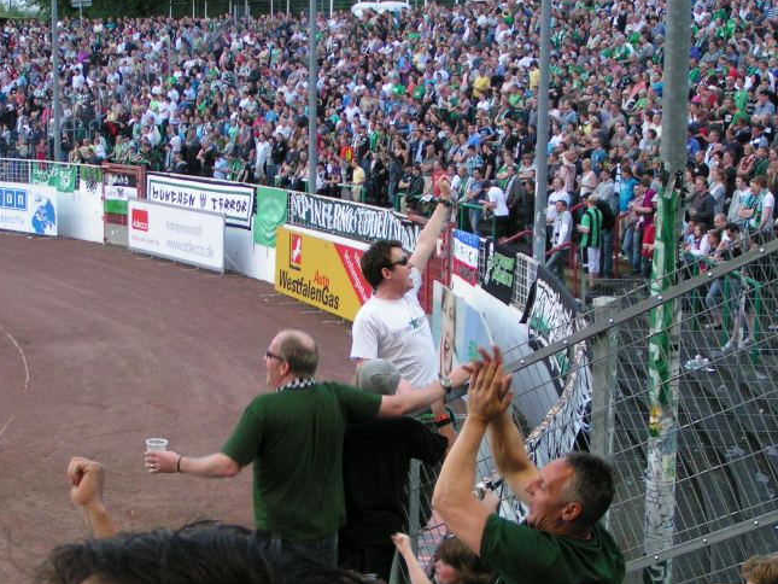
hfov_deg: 28.9
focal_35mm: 67
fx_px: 1506
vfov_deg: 21.9
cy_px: 332
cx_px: 344
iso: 200
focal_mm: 8.3
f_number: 3.2
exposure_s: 1/50
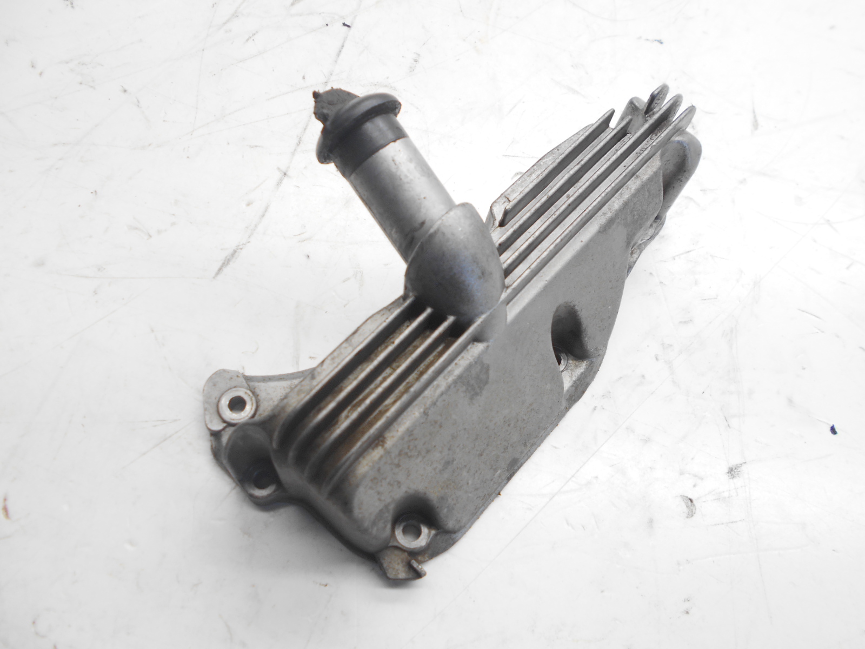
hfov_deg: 67.3
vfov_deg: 53.1
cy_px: 324
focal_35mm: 26
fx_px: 650
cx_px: 432
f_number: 3.2
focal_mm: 4.6
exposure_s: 1/30
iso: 80
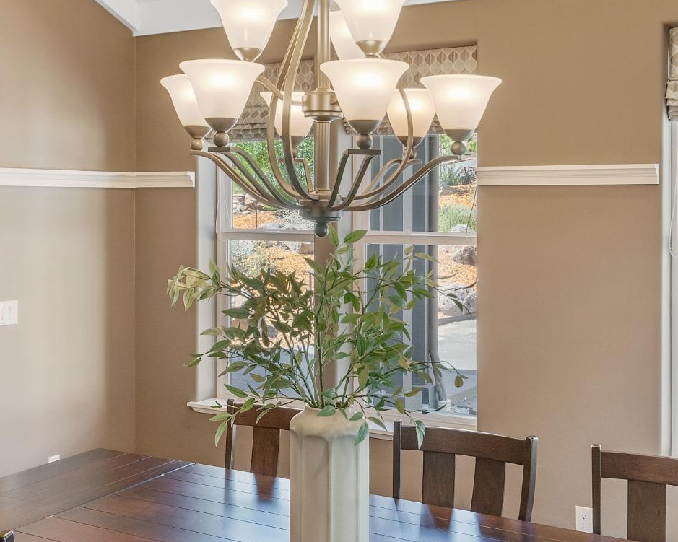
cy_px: 348
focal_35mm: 45
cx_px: 308
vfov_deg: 33.2
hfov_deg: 41.1
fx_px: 903
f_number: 8
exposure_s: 1/5
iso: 500
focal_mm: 30
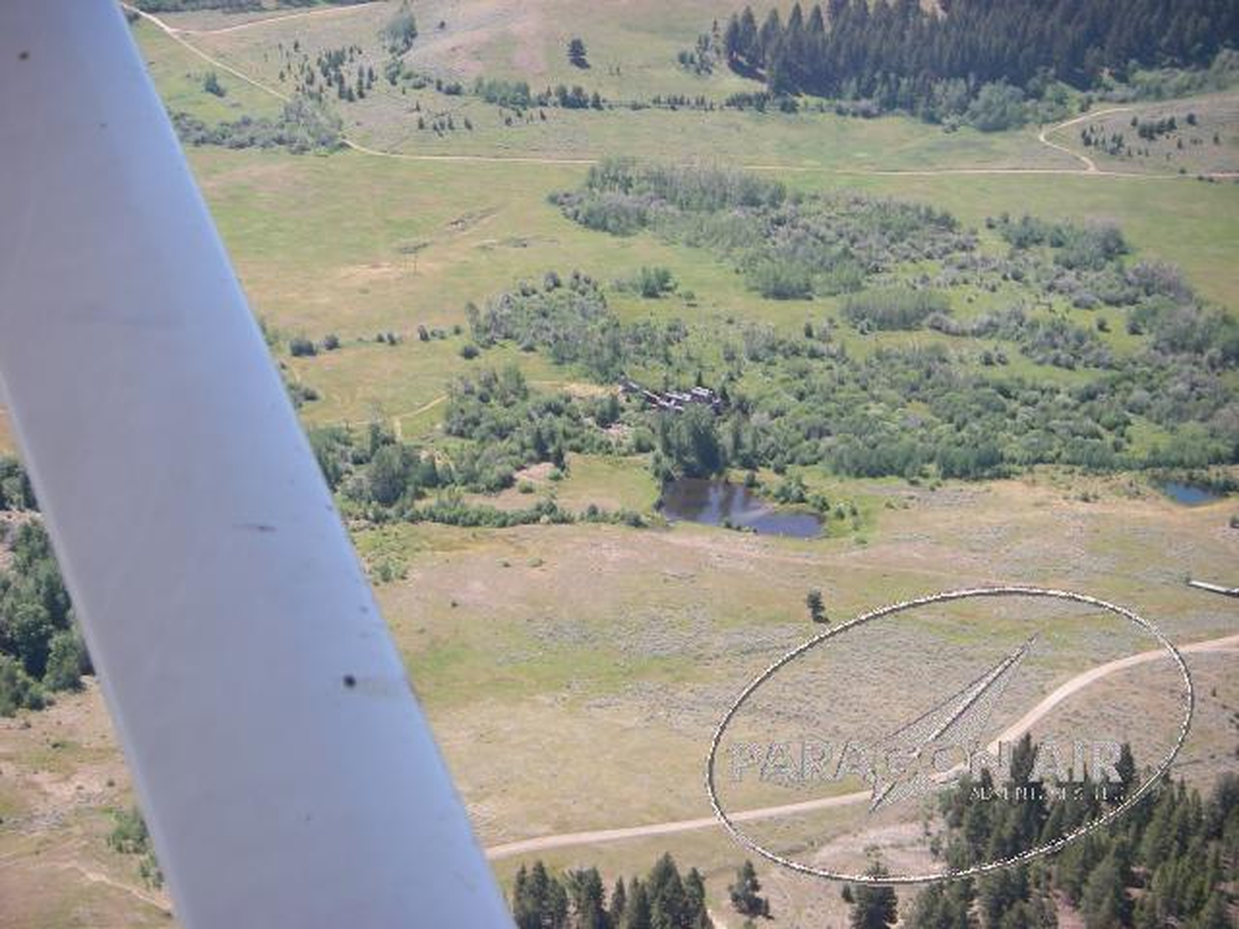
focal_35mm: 63
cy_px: 464
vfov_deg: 23.3
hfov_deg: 30.7
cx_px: 620
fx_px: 2255
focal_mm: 10.5
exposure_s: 1/250
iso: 64
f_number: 3.7
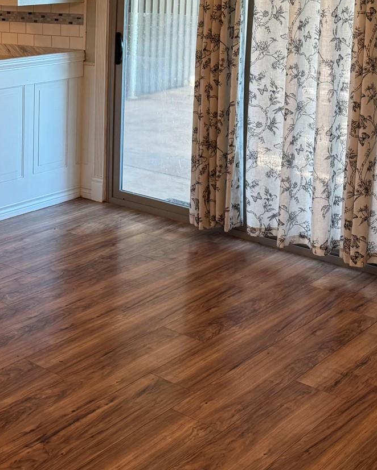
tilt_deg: -9.6
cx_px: -14
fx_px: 809
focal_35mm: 58
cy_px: 88
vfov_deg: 31.6
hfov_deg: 24.8
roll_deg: +0.5
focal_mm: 6.76
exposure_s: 1/120
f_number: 1.78
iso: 200
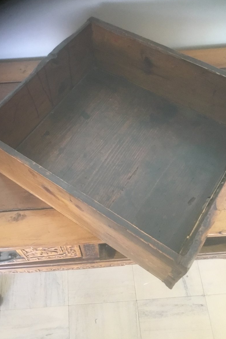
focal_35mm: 33
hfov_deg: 39.9
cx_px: 100
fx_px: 311
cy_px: 170
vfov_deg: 57.2
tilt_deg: -61.0
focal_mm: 3.3
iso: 200
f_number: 2.4
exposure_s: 1/25
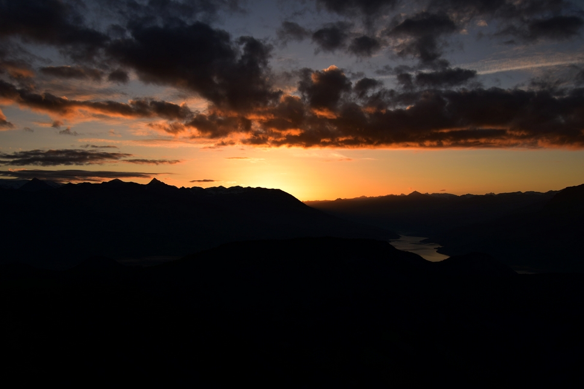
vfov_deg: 42.3
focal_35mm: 31
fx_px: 503
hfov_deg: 60.3
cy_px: 199
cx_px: 291
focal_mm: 20
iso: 100
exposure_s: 1/125
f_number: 10
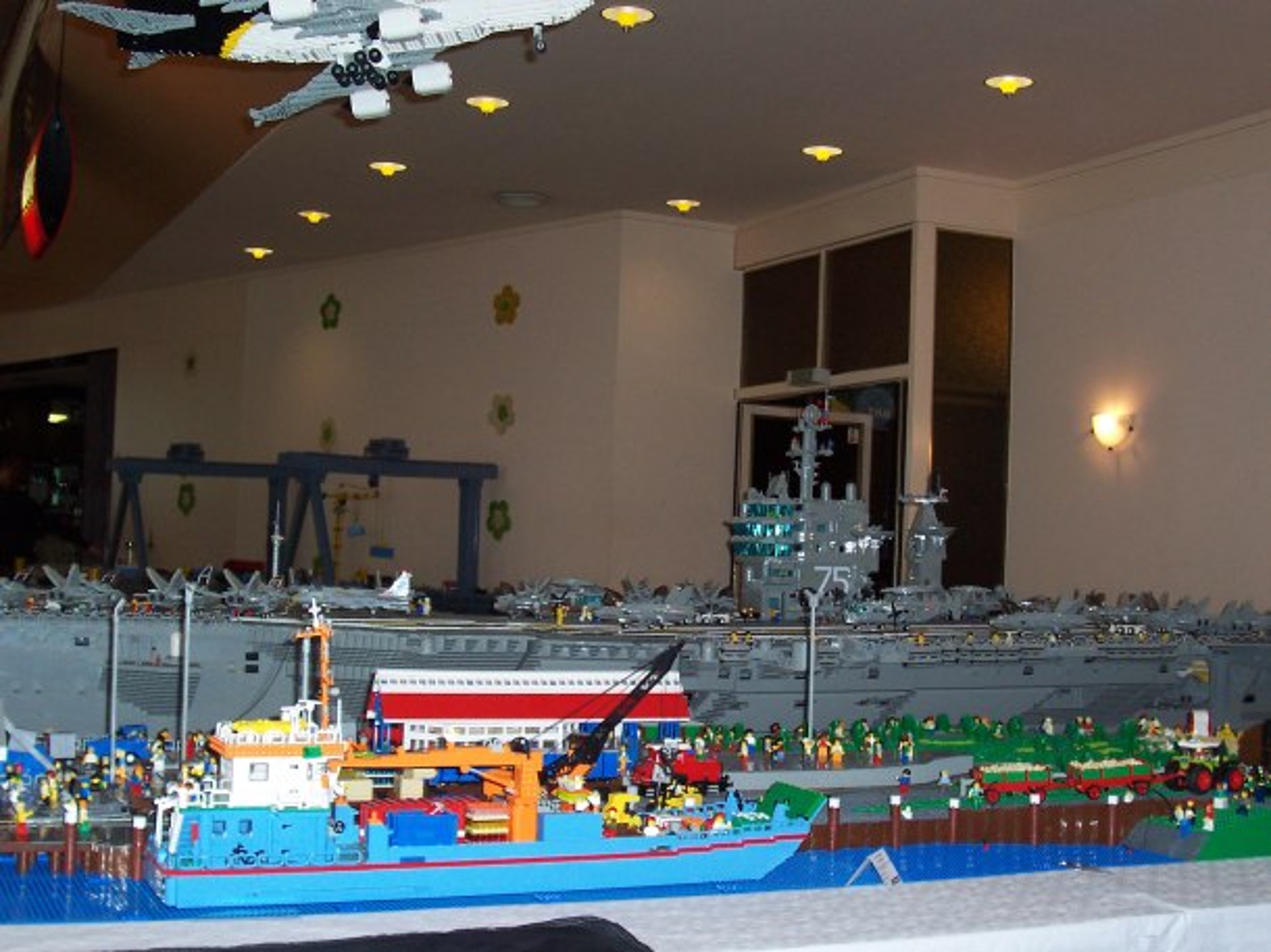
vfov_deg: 31.5
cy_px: 476
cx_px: 636
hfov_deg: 41.3
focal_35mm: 46
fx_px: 1688
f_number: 3
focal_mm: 7
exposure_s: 1/60
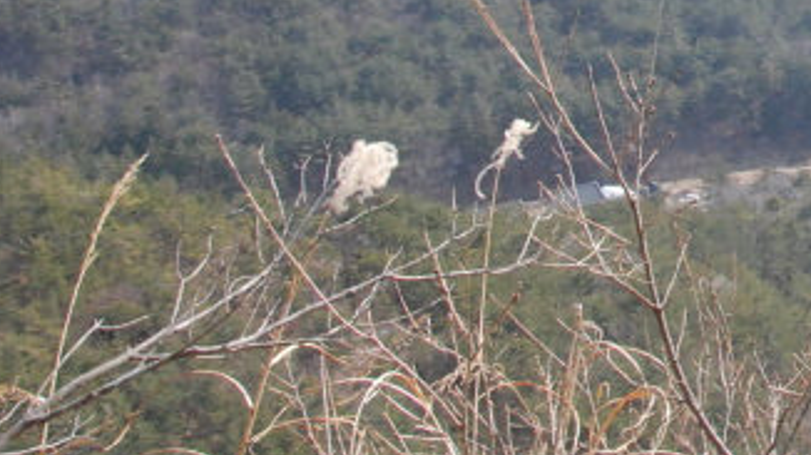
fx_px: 2128
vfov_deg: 11.8
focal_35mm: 99
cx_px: 1134
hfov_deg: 19.4
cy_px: -185
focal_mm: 20
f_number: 10
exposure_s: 1/400
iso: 800
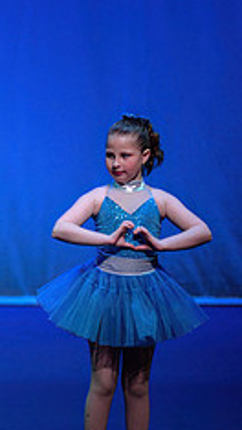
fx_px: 4428
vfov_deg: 5.5
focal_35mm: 389
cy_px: 255
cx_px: -282
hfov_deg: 3.1
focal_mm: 150
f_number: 2.8
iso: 1600
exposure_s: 1/400
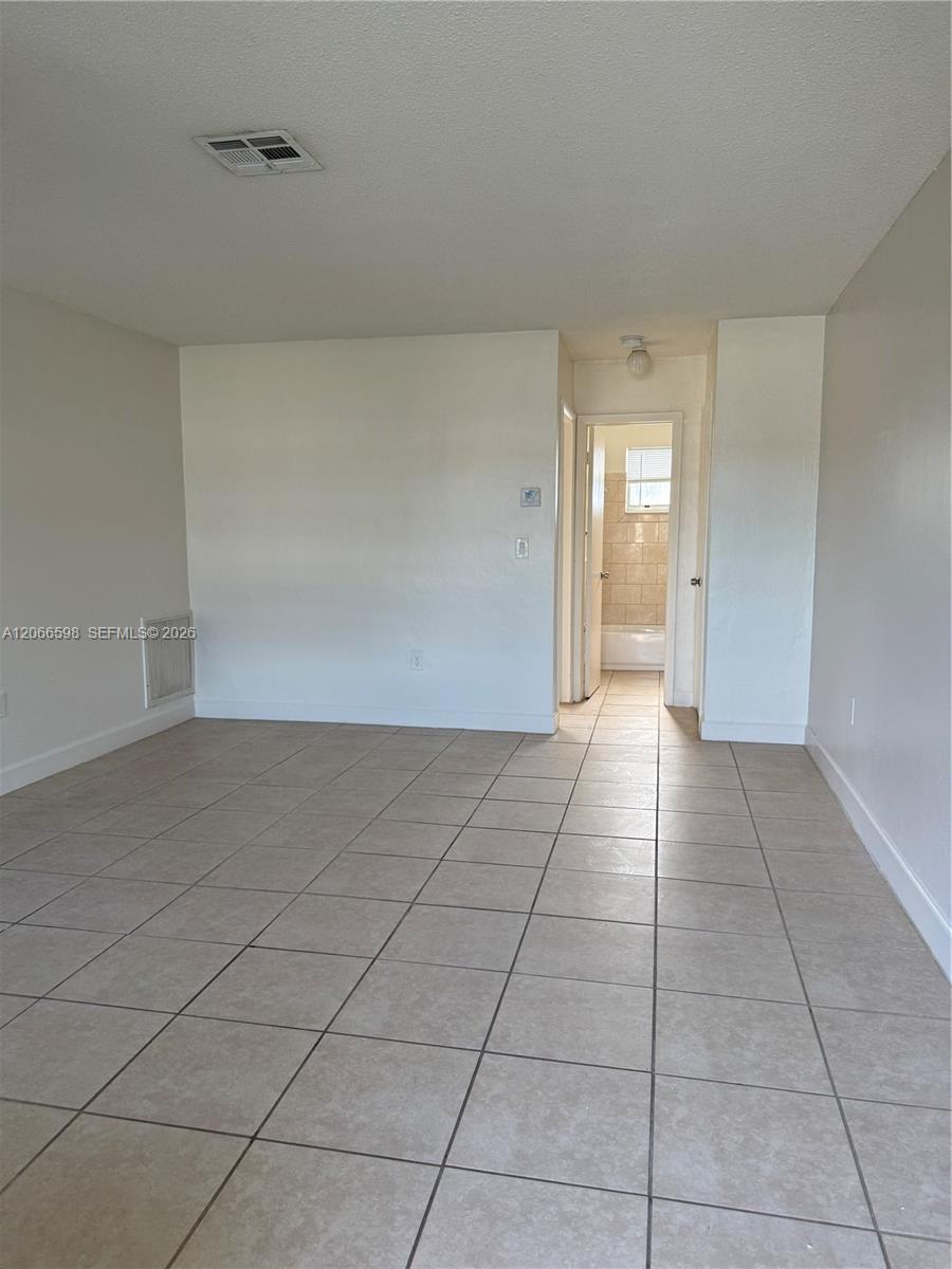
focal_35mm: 24
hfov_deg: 56.8
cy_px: 634
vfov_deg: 71.6
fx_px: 880
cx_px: 476
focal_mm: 6.76
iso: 125
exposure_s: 1/120
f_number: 1.78
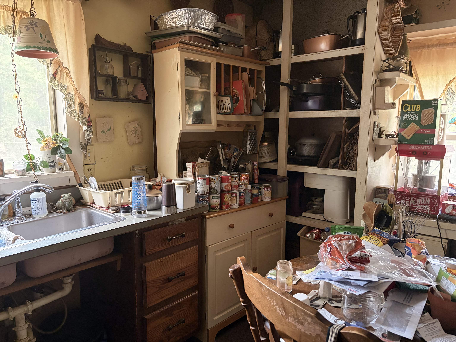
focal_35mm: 26
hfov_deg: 67.3
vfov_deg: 53.1
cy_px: 171
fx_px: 343
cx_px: 228
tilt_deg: -6.5
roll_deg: +0.6
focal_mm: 5.96
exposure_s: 1/60
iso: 400
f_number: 1.6
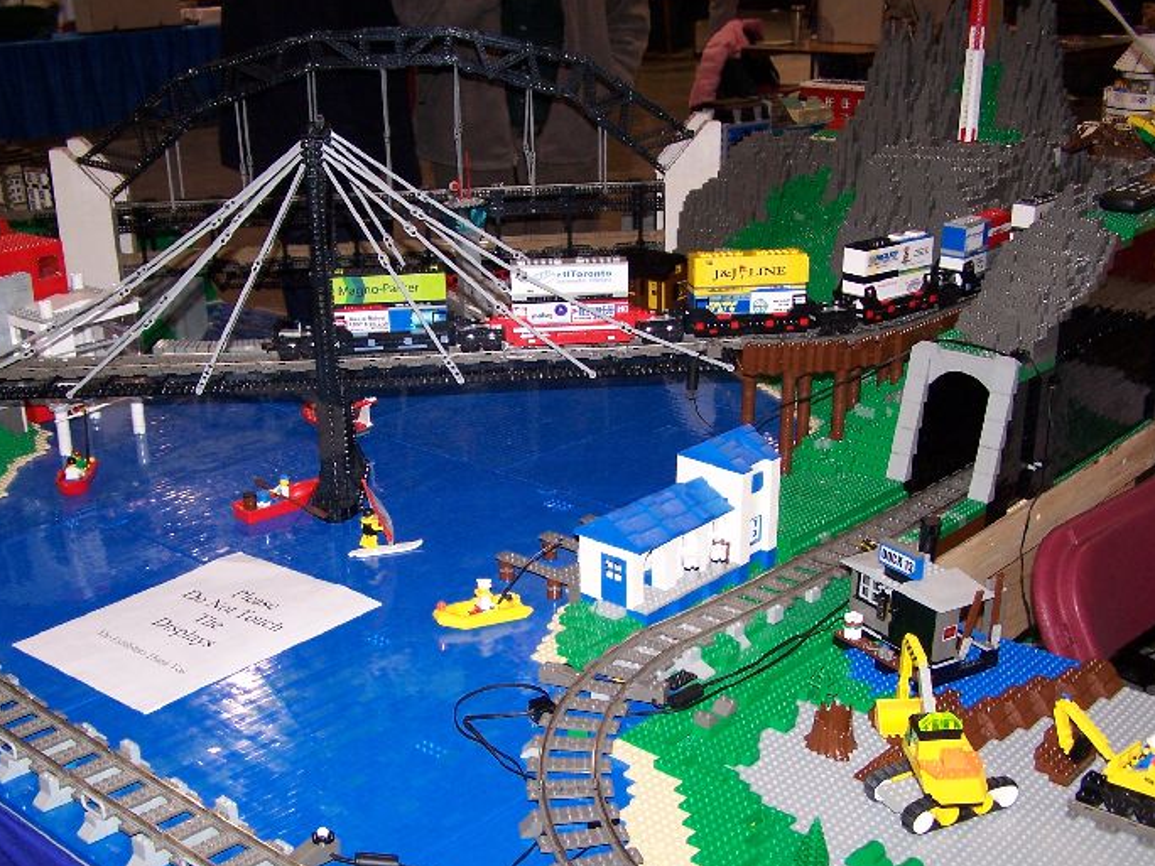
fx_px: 1468
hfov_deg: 42.9
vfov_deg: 32.8
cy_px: 486
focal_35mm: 44
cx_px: 561
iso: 140
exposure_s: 1/60
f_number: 2.8
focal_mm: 6.3
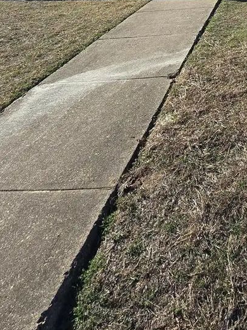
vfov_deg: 40.5
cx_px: 244
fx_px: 314
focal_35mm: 33
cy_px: -59
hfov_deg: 38.4
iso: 50
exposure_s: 1/1962
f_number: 2.2
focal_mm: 2.2
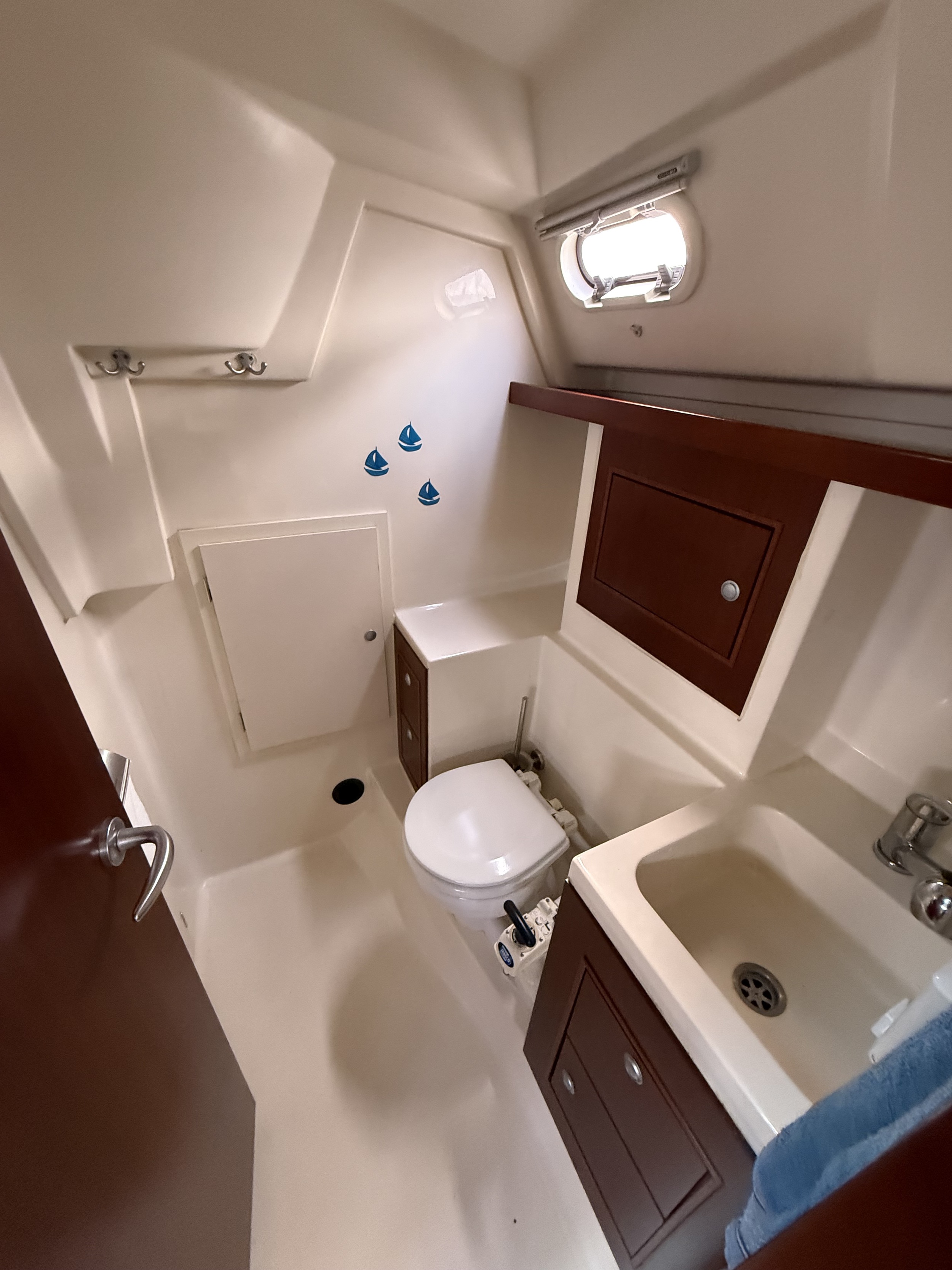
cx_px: 476
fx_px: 513
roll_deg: -1.6
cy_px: 635
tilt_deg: -30.4
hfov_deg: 85.7
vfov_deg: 102.1
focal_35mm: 14
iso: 640
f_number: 2.2
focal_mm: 2.22
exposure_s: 1/60
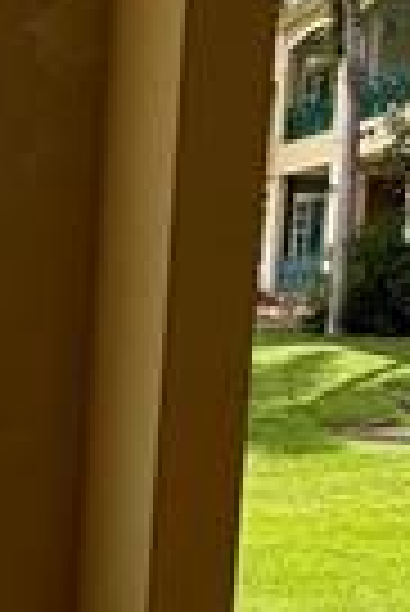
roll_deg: -1.2
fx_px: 1397
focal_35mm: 82
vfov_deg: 24.1
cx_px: -180
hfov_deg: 15.6
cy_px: 549
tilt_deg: -10.6
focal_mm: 2.22
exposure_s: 1/770
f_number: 2.2
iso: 25
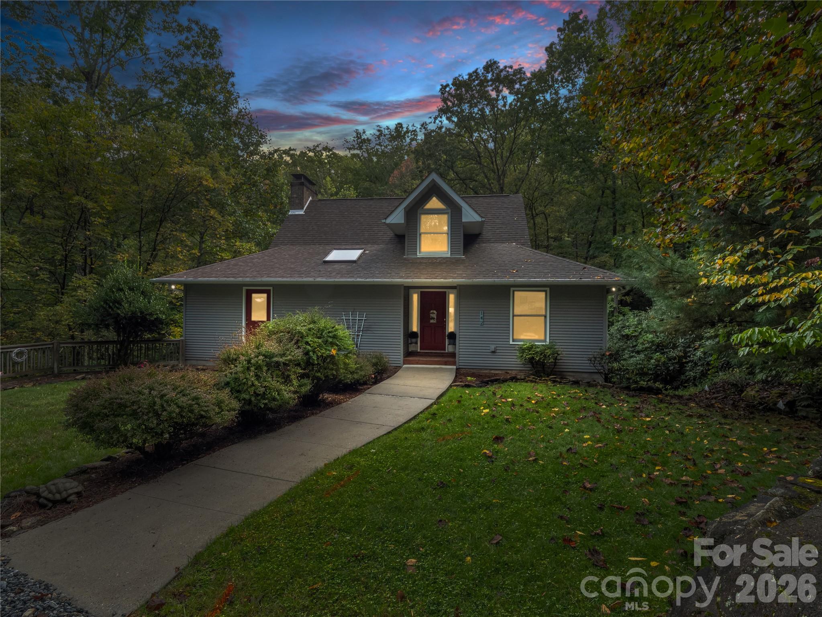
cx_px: 411
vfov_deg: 78.1
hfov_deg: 94.5
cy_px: 308
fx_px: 380
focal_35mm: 16
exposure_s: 1/80
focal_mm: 8
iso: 400
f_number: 6.3
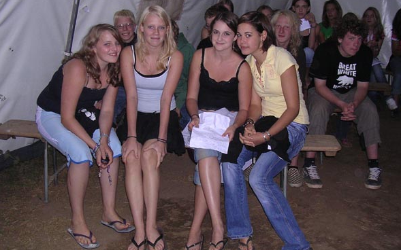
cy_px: 122
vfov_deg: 31.2
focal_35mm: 41
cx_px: 203
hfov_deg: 48.2
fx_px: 448
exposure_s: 1/60.1
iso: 235
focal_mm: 5.8
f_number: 2.8
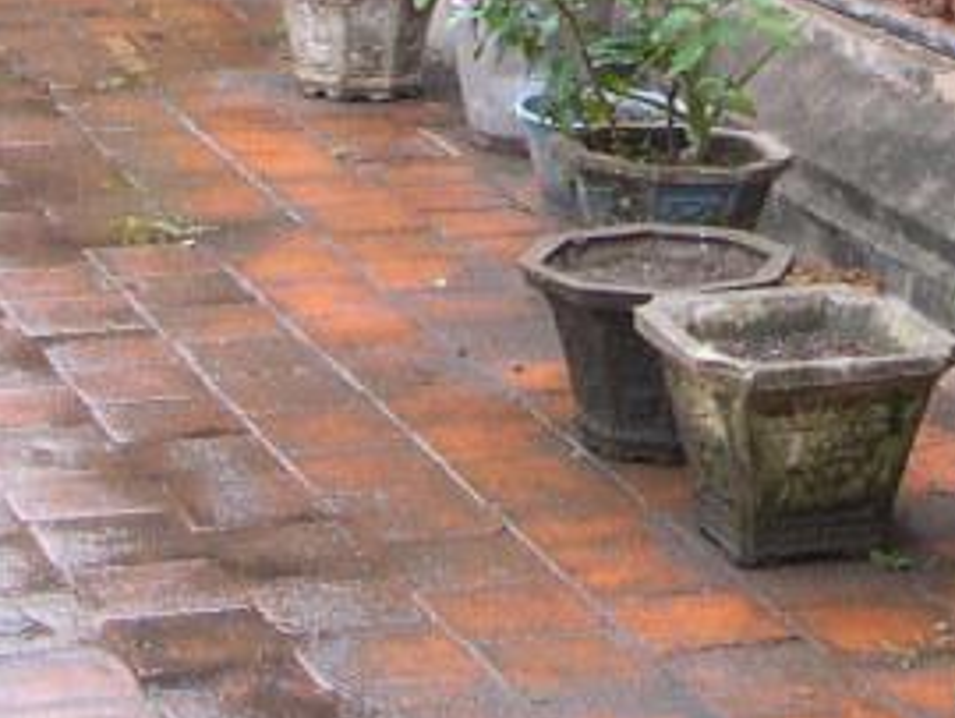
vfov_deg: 9.8
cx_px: 615
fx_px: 3976
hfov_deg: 13.7
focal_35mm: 144
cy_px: -605
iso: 100
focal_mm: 8
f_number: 2.8
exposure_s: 1/127
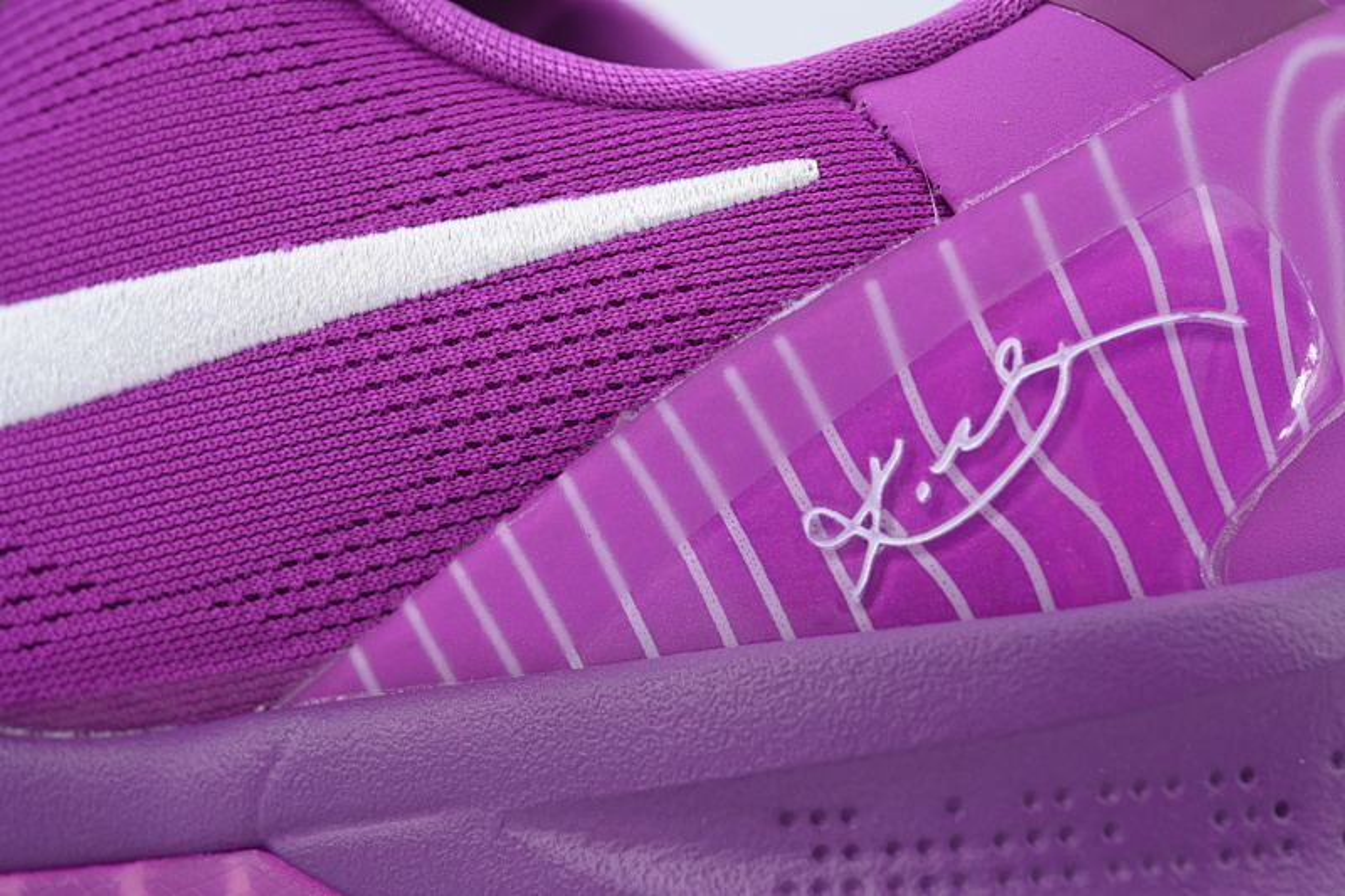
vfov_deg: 13.2
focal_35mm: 104
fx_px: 3885
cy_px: 448
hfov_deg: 19.6
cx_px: 672
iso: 400
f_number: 10
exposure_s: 1/100
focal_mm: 104
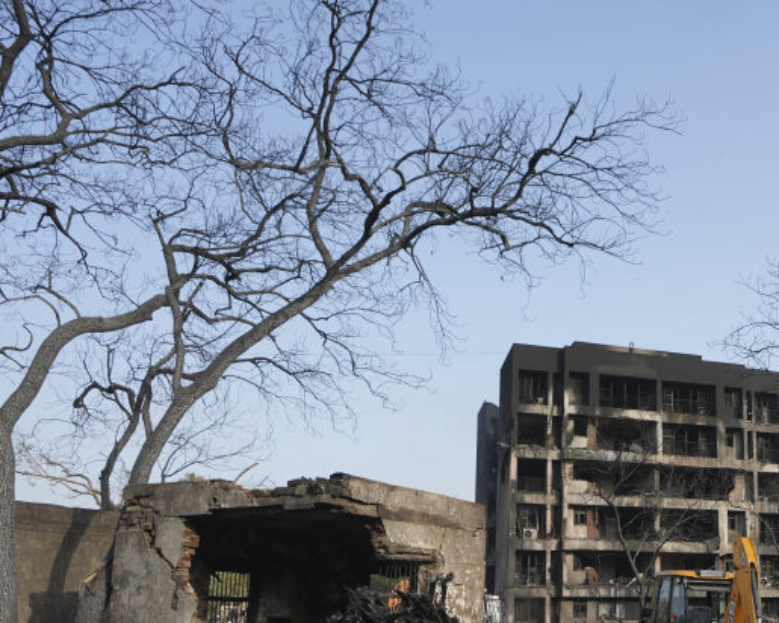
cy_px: 499
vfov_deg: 40.5
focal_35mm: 35
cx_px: 676
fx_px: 807
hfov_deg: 47.2
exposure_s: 1/500
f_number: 4
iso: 100
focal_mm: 16
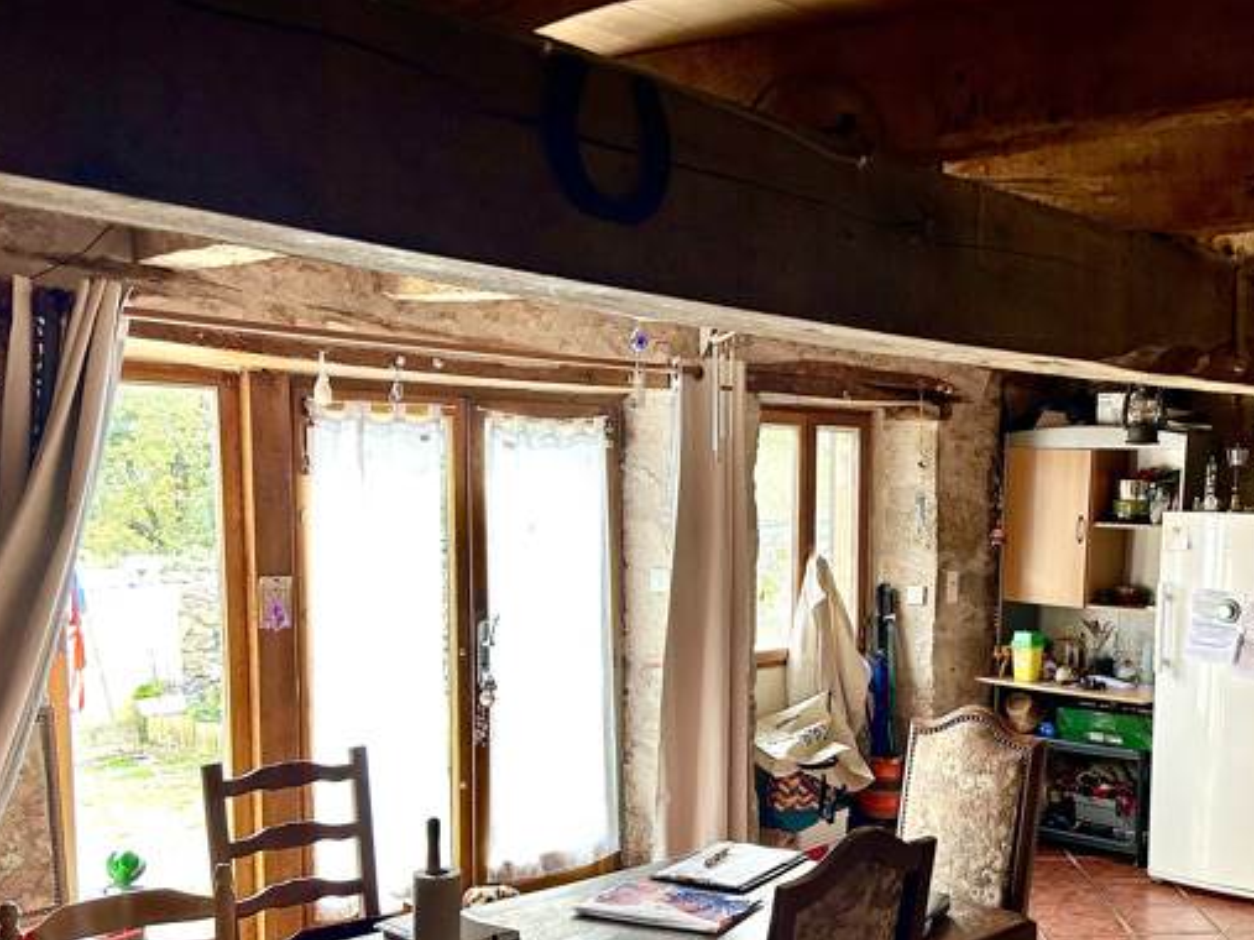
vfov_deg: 34.6
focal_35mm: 41
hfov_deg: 44.5
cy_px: 658
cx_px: 915
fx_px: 1485
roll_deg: -0.6
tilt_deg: -7.5
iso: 125
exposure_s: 1/121
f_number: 1.5
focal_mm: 5.7
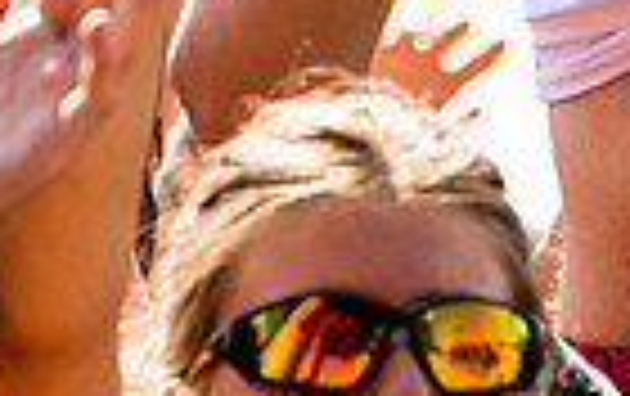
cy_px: -656
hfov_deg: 2.3
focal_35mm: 922
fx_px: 15856
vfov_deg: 1.4
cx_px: 1168
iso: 200
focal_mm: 160
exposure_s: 1/1600
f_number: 5
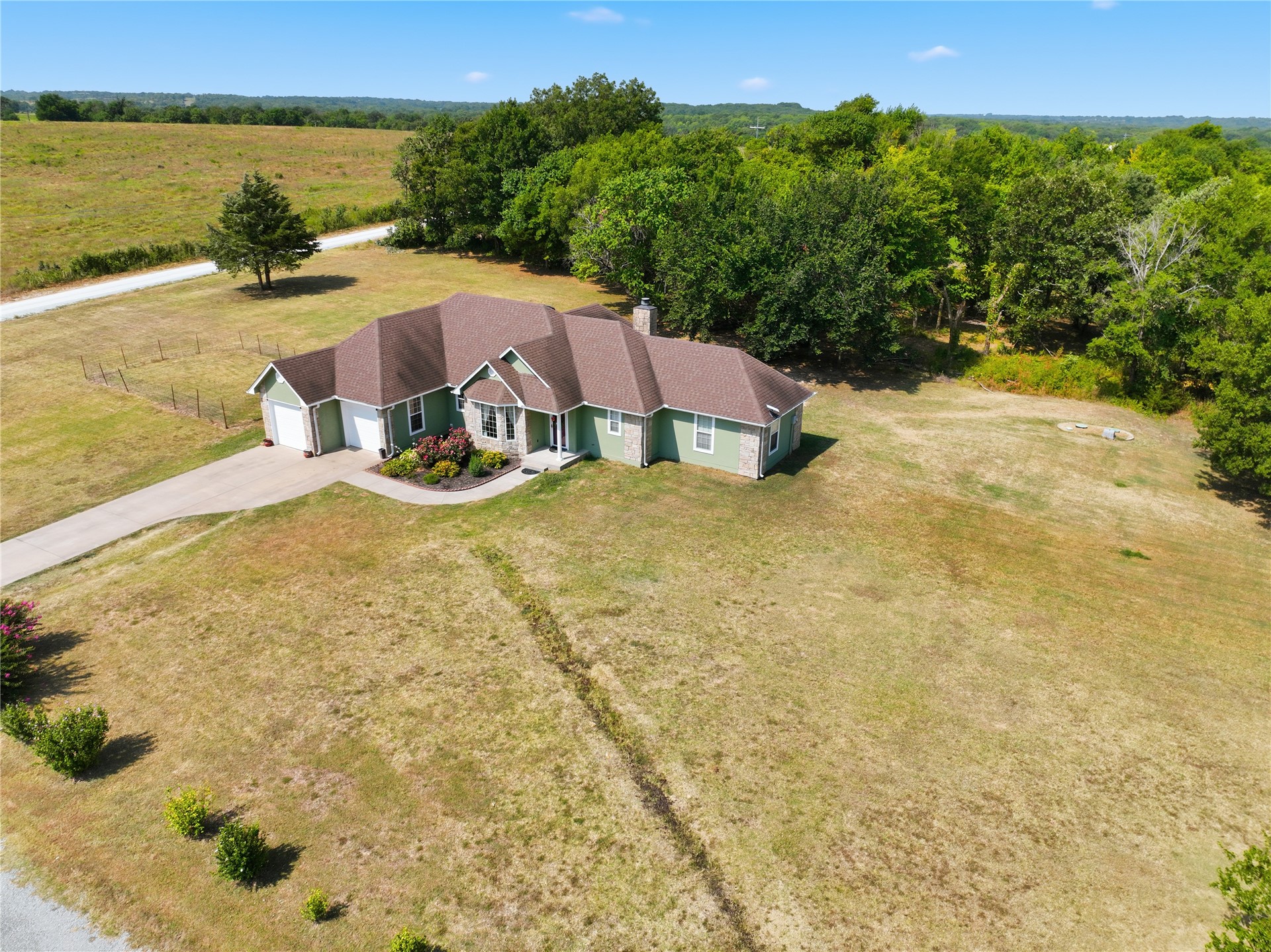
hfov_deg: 71.6
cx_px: 636
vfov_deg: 56.8
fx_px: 881
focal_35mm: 24
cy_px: 476
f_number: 2.8
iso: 110
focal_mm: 12.3
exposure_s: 1/2500
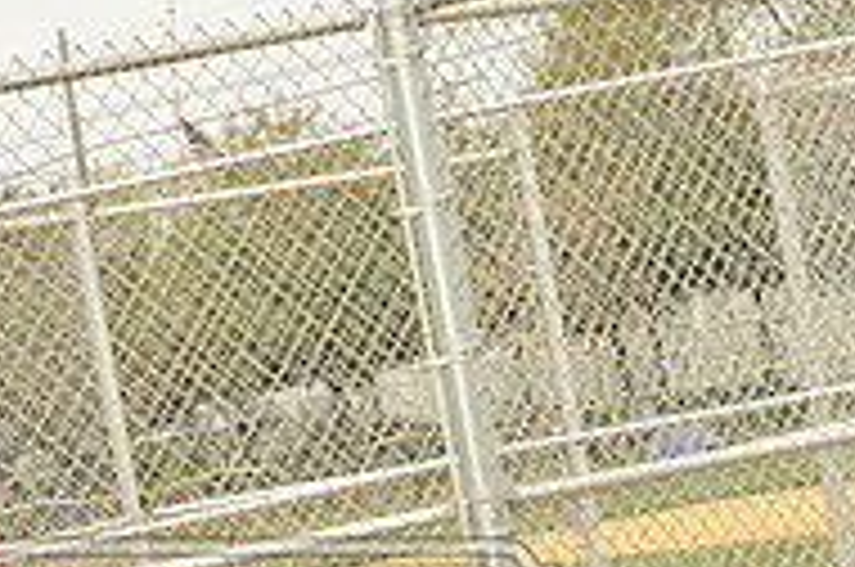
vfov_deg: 6.4
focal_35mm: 214
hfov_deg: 9.6
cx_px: 40
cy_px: 706
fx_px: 5074
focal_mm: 70
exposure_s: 1/250
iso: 400
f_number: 8
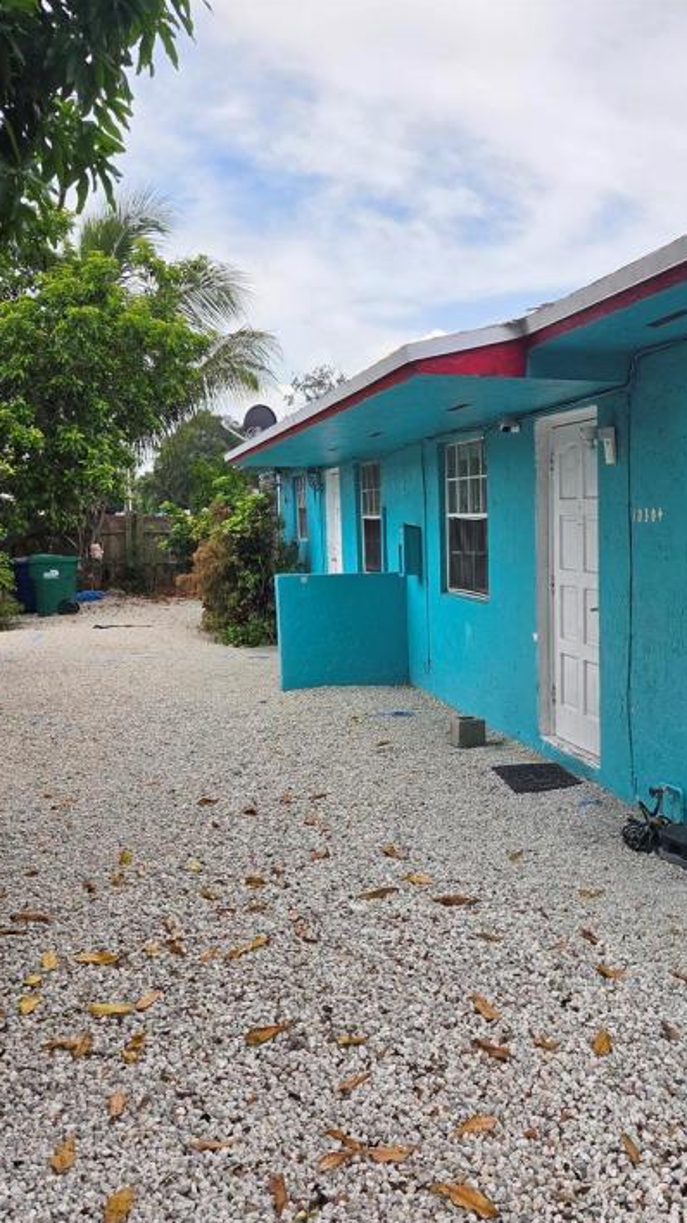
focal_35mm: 34
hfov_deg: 33.5
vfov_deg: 58.0
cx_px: 559
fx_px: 1102
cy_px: 618
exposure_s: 1/3569
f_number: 1.8
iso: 80
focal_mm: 5.4
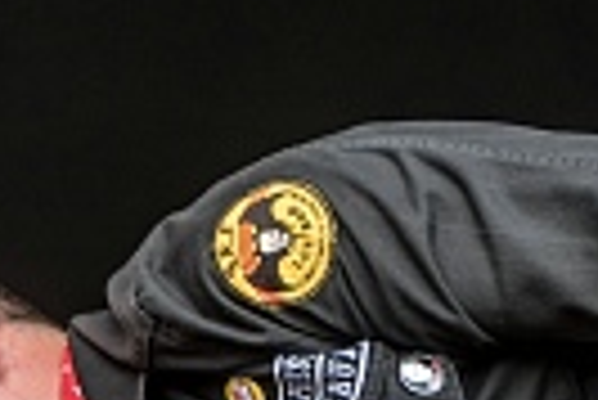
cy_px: 533
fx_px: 4673
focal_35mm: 281
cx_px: 288
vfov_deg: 4.9
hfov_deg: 7.3
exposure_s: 1/320
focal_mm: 52
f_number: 3.2
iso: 125
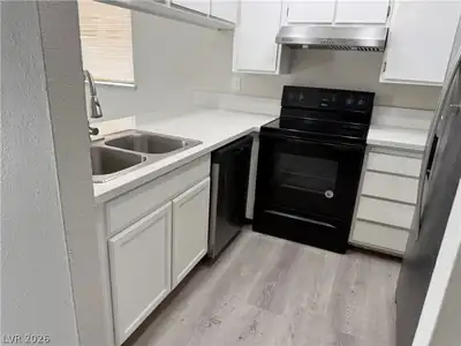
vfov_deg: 56.8
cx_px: 230
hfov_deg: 71.6
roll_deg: -3.6
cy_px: 173
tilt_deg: -21.4
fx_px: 320
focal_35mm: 24
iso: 80
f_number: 1.78
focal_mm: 6.76
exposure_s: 1/121
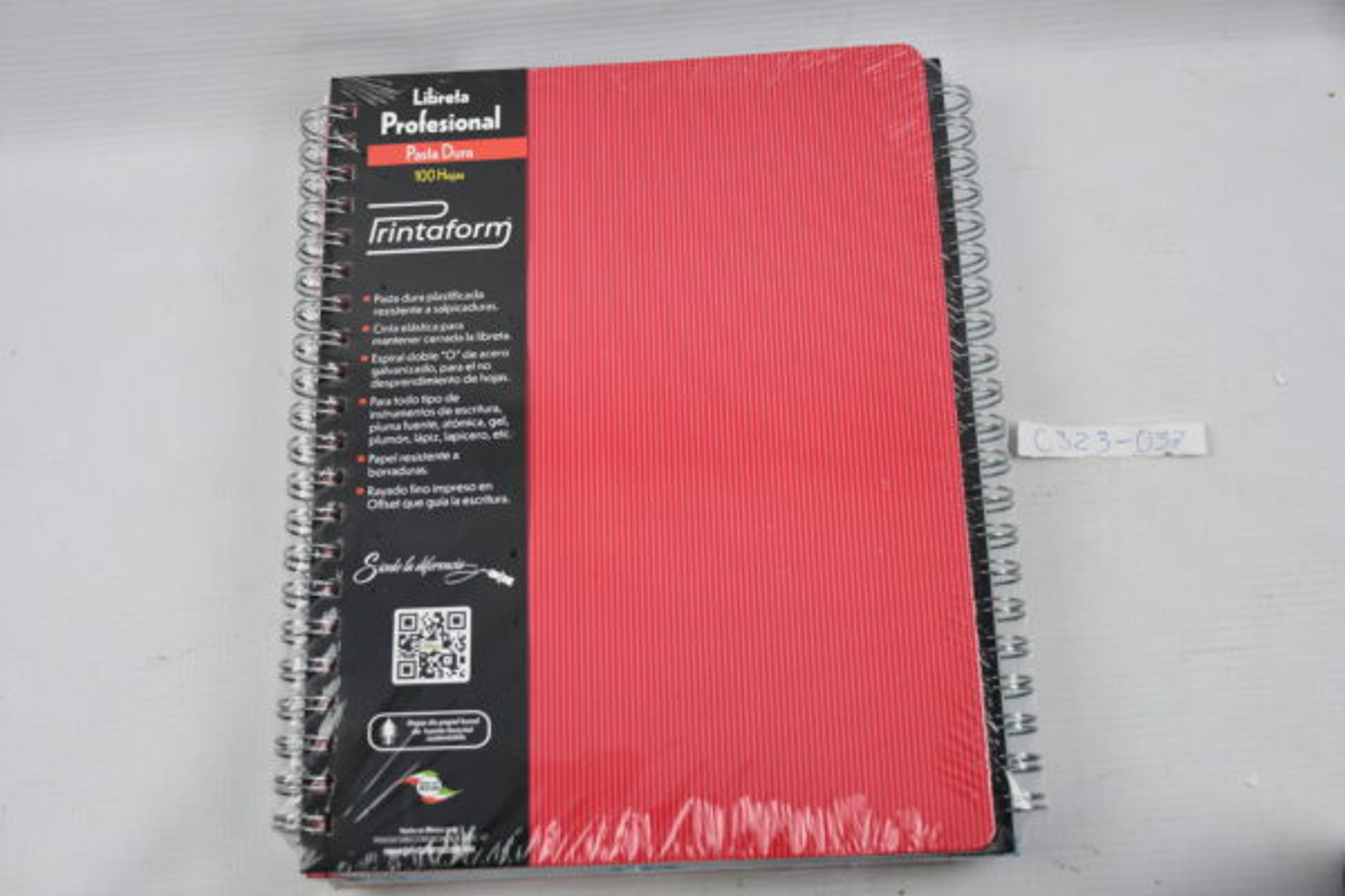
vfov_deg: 29.9
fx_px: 1681
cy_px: 448
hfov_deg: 43.6
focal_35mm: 45
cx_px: 672
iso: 500
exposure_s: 1/250
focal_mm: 30
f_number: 4
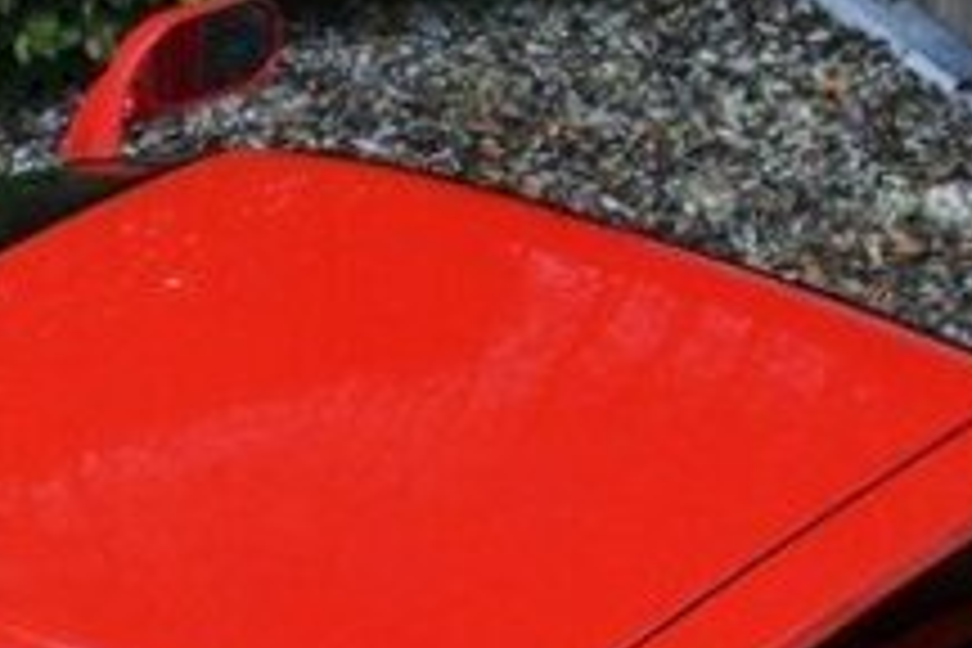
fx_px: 7640
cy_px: 1058
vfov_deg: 4.8
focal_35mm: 283
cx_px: 212
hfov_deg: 7.3
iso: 800
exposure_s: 1/200
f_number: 4.2
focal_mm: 34
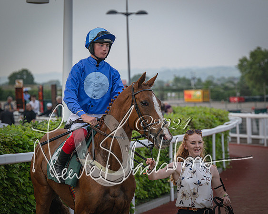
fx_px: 1280
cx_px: 194
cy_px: 106
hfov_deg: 11.9
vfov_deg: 9.6
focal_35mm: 161
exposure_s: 1/1600
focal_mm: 110
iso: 400
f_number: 4
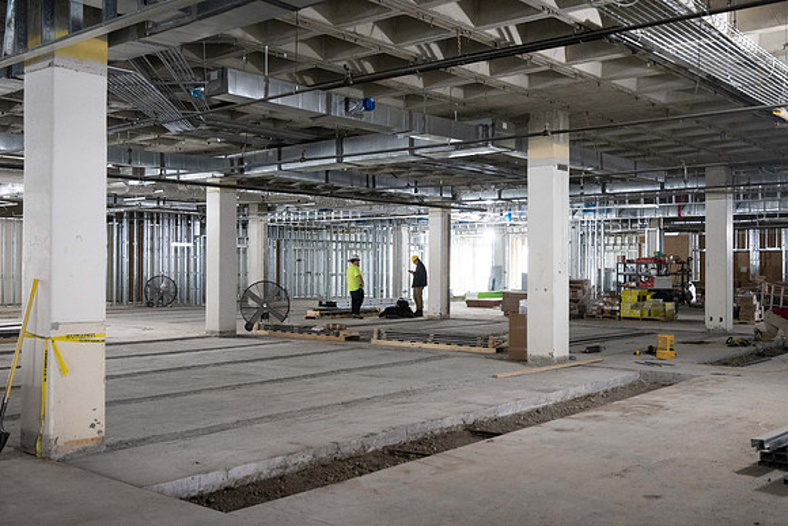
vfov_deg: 35.7
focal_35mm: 37
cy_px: 263
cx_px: 392
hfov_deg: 51.5
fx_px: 817
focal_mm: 37
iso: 3200
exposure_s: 1/250
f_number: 4
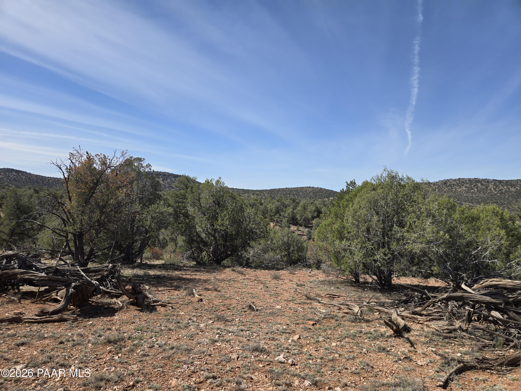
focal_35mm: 23
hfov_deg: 73.9
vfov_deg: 58.9
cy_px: 196
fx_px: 346
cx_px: 260
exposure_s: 1/2077
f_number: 1.8
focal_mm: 5.4
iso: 25
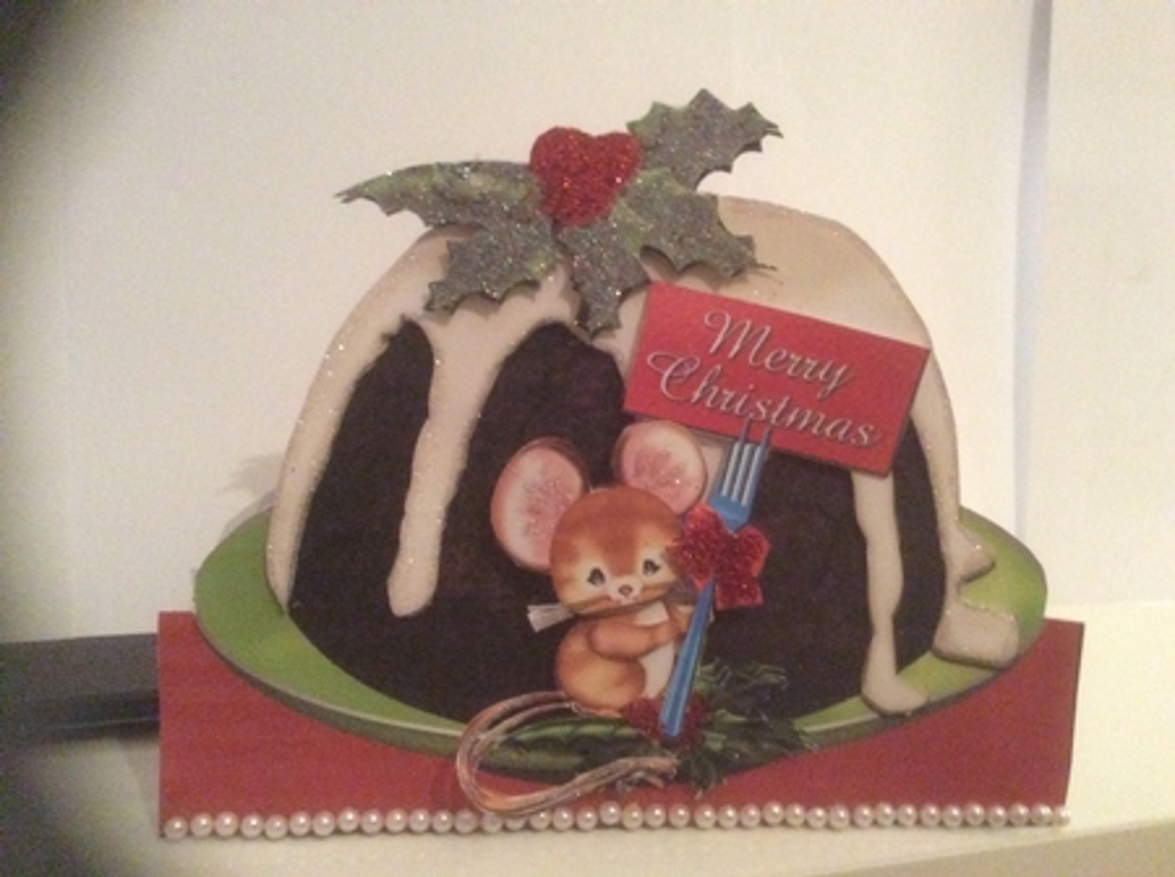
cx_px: 588
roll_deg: -2.8
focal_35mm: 32
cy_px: 438
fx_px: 1084
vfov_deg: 44.0
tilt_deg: -12.1
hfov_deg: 56.9
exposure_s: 1/17
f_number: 2.4
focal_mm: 3.3
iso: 640
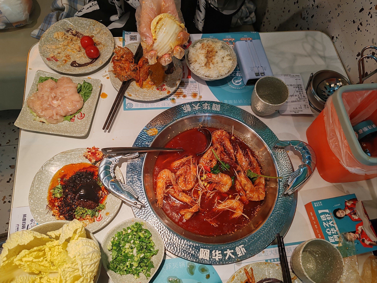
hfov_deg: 65.3
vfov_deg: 51.4
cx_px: 188
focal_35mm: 27
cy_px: 142
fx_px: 294
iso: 125
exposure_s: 1/100
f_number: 1.9
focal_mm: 6.12
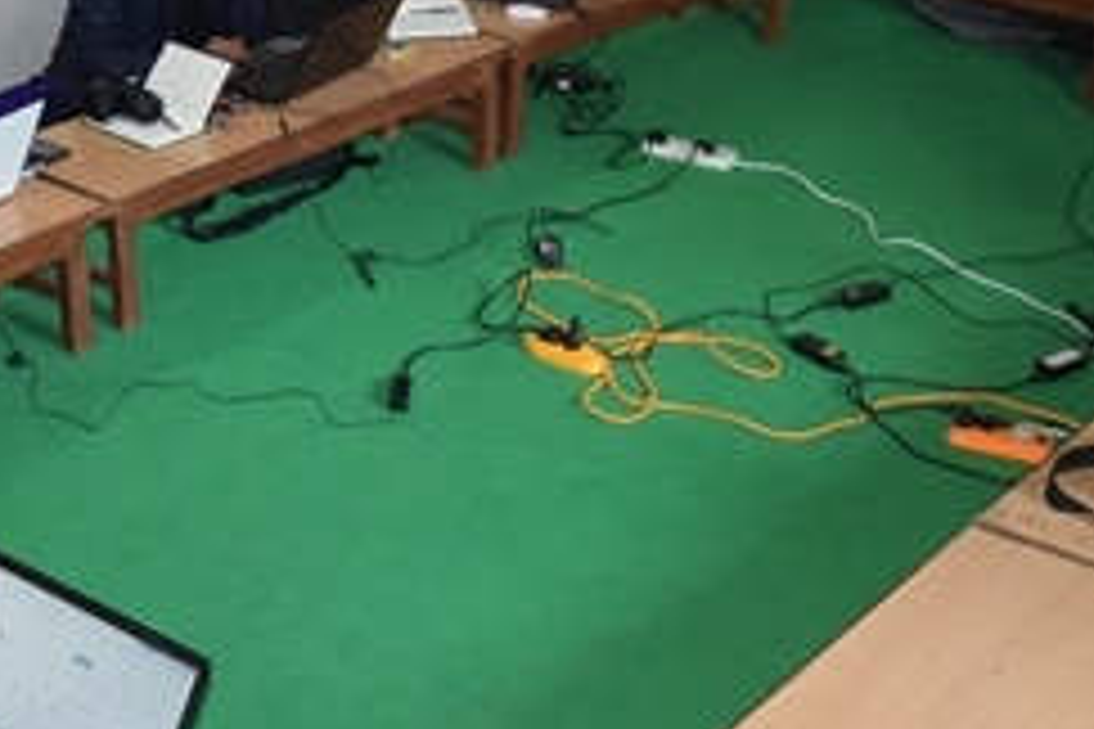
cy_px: 484
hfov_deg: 28.1
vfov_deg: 19.1
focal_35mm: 71
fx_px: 2157
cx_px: 302
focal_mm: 18
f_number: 3.5
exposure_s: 1/60
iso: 1600
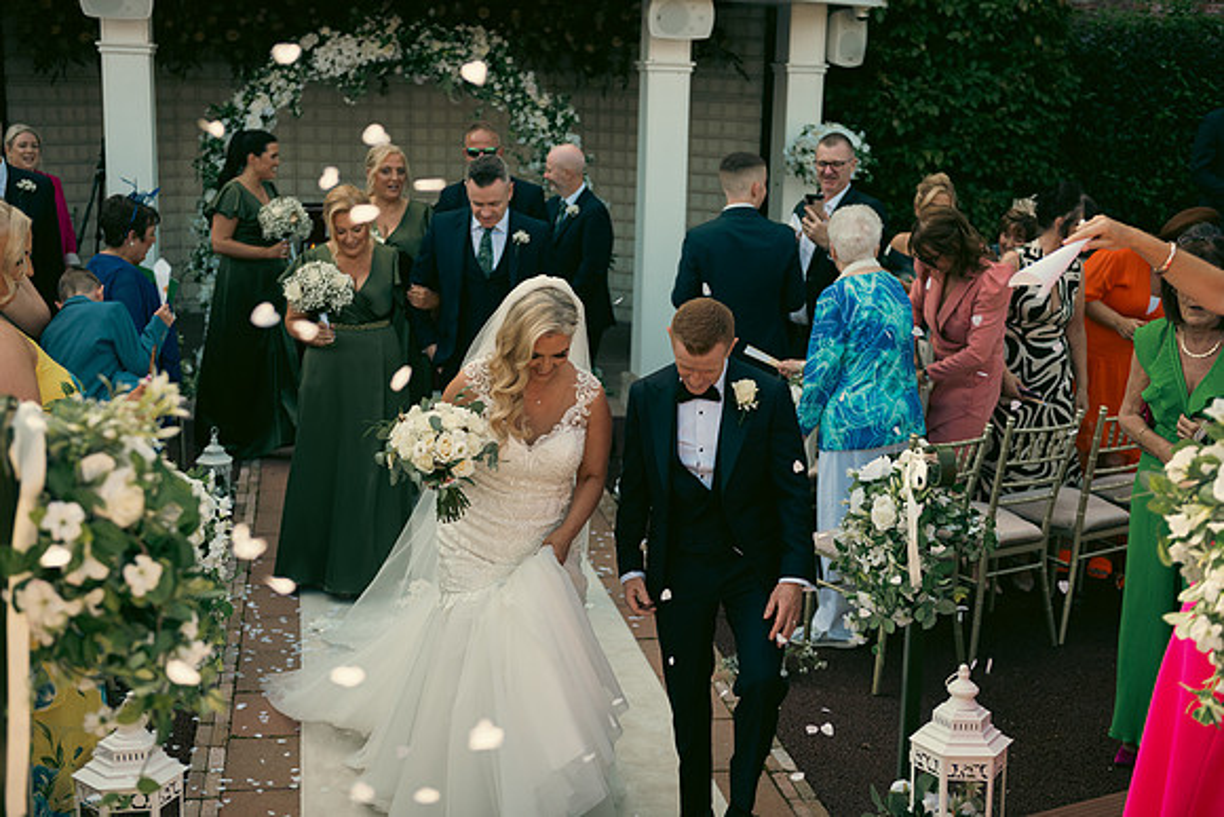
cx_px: 612
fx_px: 1700
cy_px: 408
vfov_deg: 27.0
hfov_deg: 39.6
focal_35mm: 50
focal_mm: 50
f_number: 3.5
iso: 250
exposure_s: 1/640
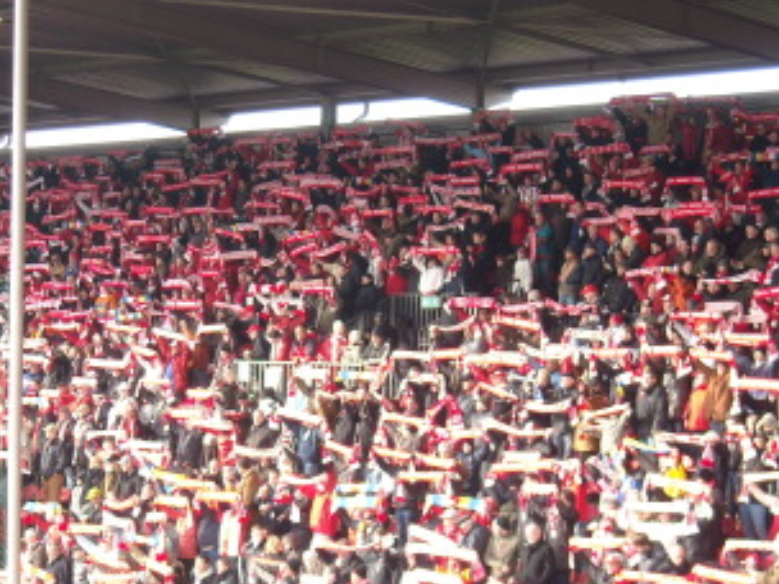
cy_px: 288
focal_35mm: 112
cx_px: 254
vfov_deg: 13.2
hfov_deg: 17.5
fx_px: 2520
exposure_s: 1/49
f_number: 3.7
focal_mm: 11.02
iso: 91
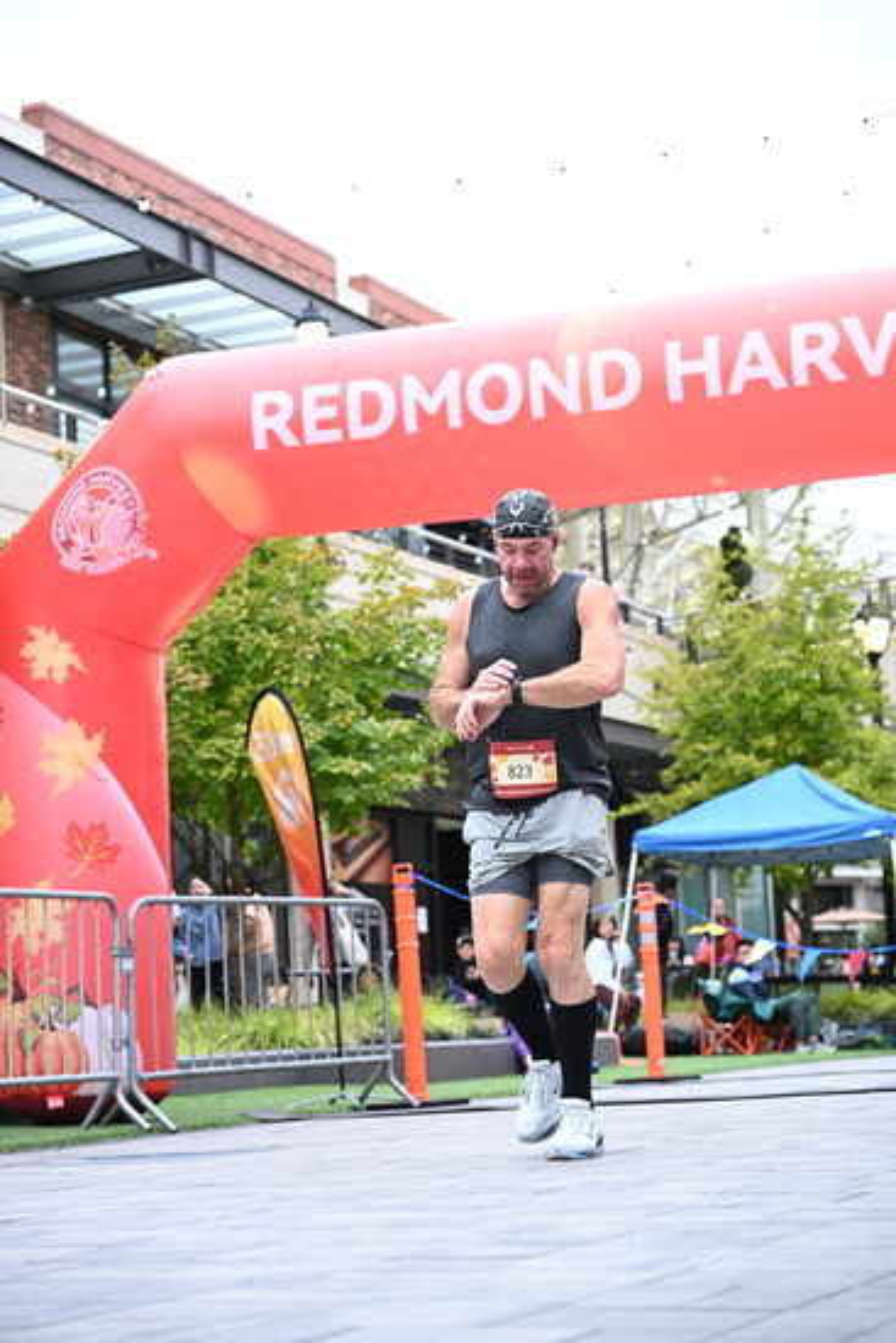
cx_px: 448
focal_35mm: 70
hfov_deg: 19.5
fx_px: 2611
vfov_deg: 28.8
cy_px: 672
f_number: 4
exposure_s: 1/640
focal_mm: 70
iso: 2000
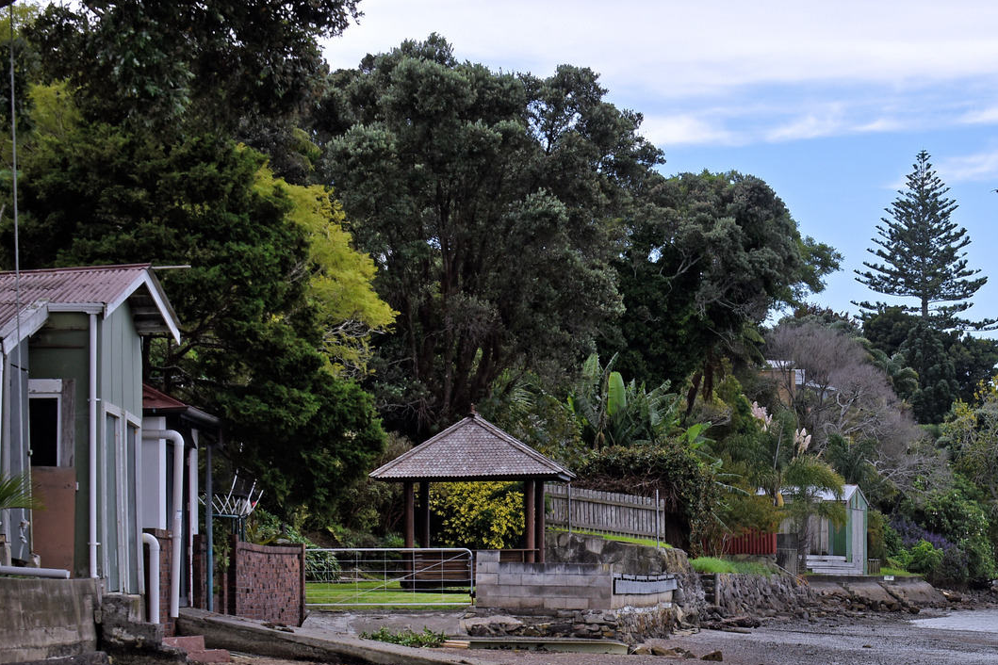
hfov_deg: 15.0
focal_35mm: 136
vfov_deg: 10.1
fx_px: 3770
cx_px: 743
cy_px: 496
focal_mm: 75
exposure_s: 1/200
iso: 220
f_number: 11
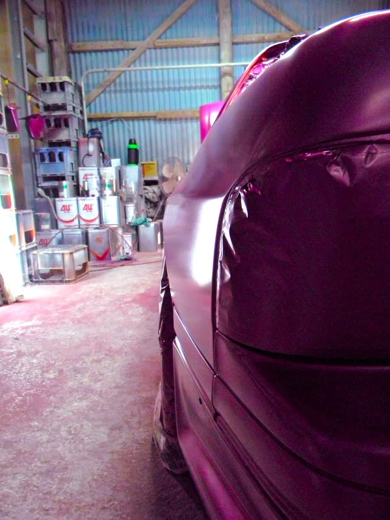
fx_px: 421
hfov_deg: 49.7
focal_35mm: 28
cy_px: 260
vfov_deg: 63.4
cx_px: 195
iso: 400
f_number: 3.5
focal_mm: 5
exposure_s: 1/25
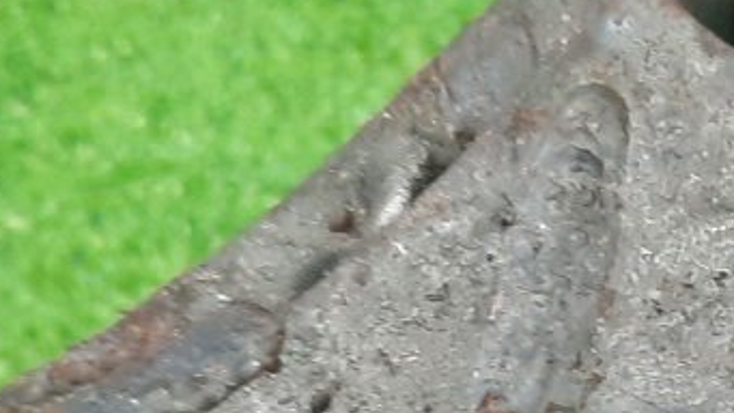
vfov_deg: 10.3
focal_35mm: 115
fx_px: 2239
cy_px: 549
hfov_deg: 18.1
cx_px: 760
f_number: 2
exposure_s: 1/50
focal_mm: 4.6
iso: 367
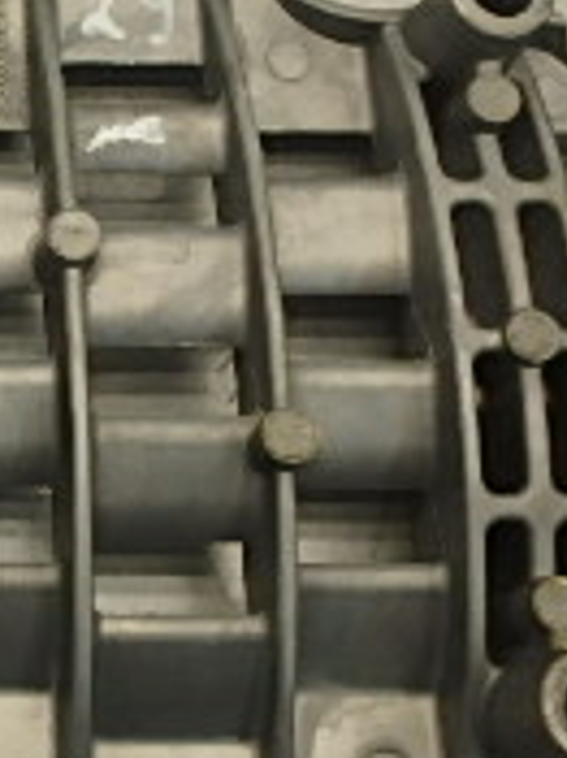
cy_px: 334
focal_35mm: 77
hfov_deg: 17.5
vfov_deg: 25.3
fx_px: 1684
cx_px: -247
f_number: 3.5
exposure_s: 1/60
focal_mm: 3.7
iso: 200
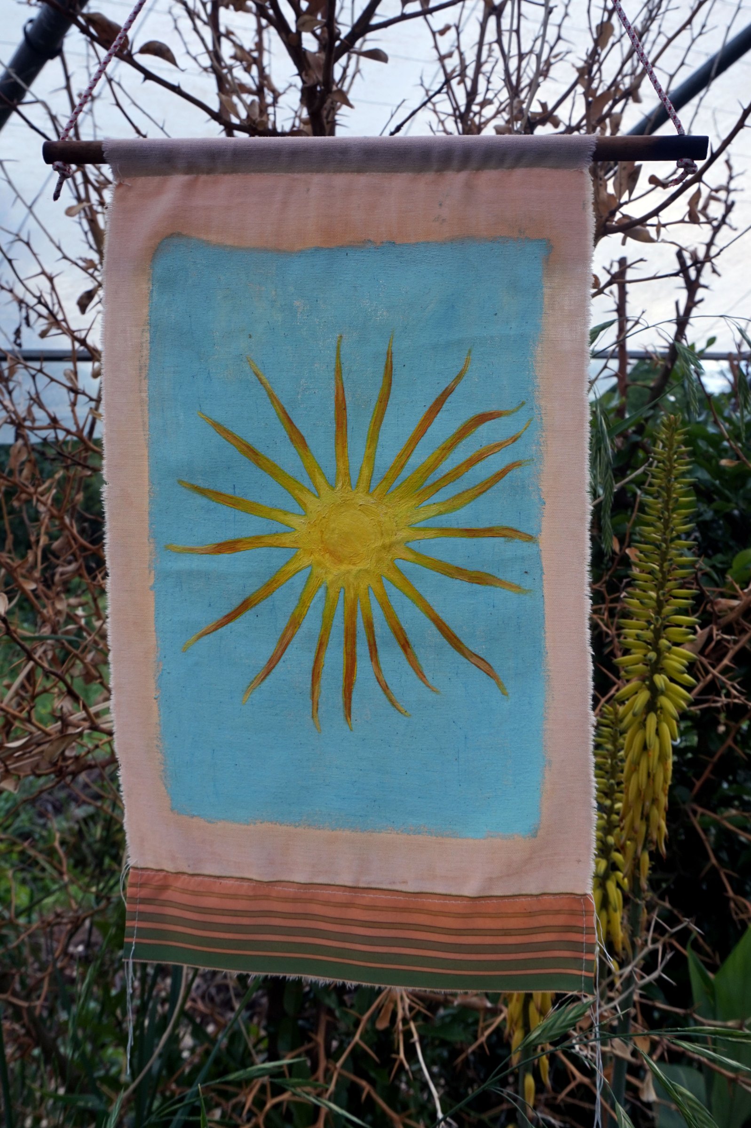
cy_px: 564
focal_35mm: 34
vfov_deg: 55.1
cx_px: 376
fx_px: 1081
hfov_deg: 38.3
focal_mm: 23
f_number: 9
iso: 100
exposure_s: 1/100
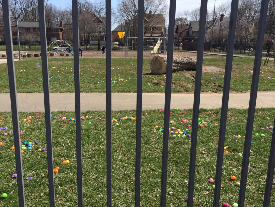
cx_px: 128
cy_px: 117
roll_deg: -0.3
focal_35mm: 36
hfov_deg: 51.3
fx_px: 286
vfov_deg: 39.6
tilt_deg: -13.6
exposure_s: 1/1464
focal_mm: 4.15
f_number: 2.2
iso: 32
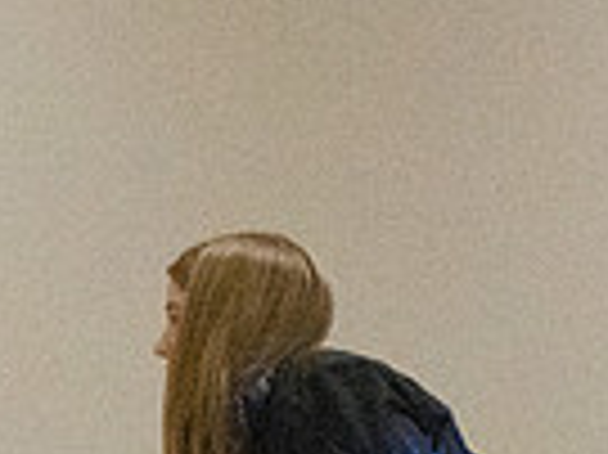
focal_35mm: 680
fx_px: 11933
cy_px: 719
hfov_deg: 2.9
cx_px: 351
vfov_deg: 2.2
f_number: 4
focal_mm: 110
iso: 10000
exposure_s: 1/1250
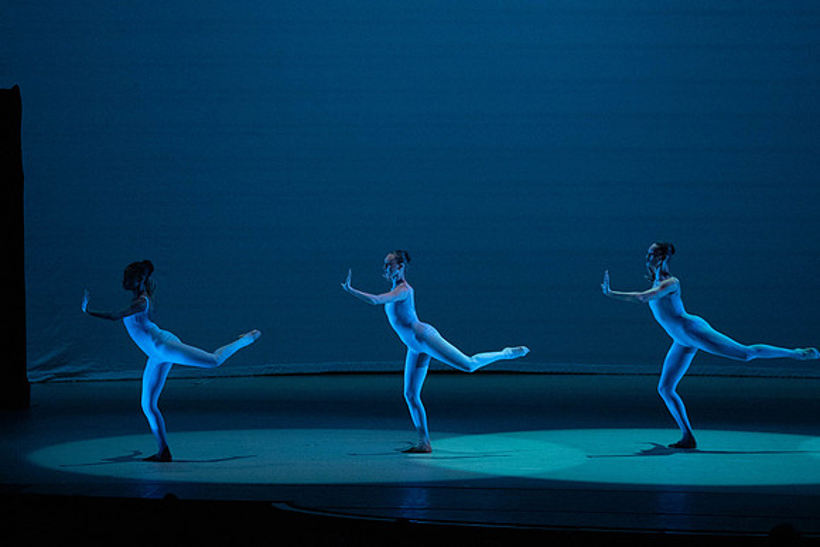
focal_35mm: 175
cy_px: 274
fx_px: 3987
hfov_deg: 11.7
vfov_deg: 7.9
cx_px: 410
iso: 16000
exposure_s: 1/400
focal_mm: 175
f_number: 5.6
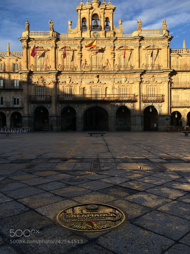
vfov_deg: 61.7
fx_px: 212
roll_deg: +0.3
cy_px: 127
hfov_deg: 48.2
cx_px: 95
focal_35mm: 29
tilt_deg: +0.3
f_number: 2.2
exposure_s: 1/657
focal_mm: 4.15
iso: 25
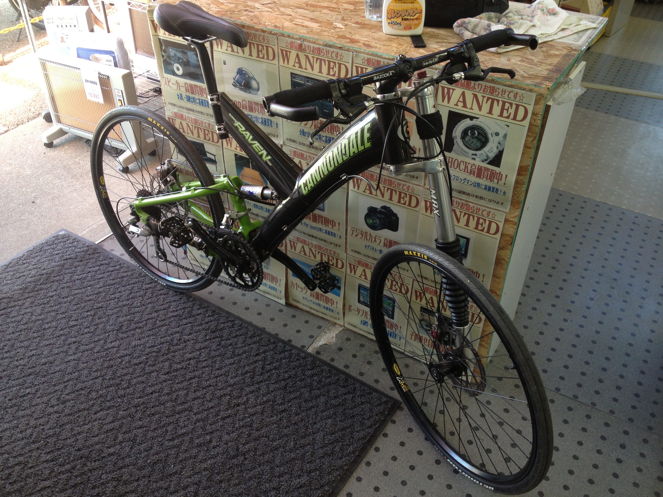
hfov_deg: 52.6
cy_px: 248
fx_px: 670
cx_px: 332
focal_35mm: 35
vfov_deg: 40.7
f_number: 2.4
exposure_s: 1/40
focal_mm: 4.28
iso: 64
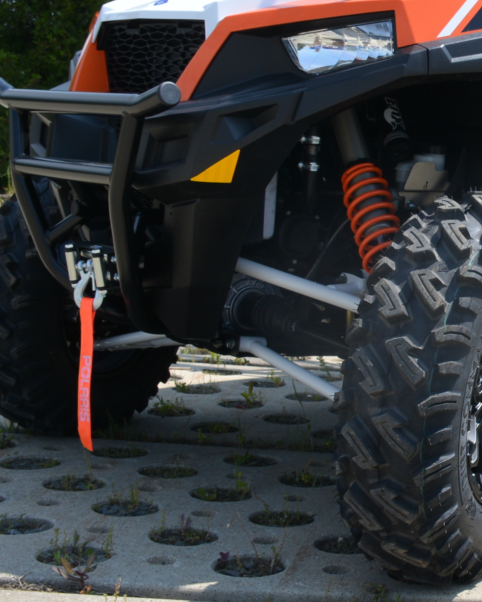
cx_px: 698
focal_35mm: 73
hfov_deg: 18.8
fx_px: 1302
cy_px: 72
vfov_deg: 25.3
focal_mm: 18
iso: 140
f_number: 8
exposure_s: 1/250
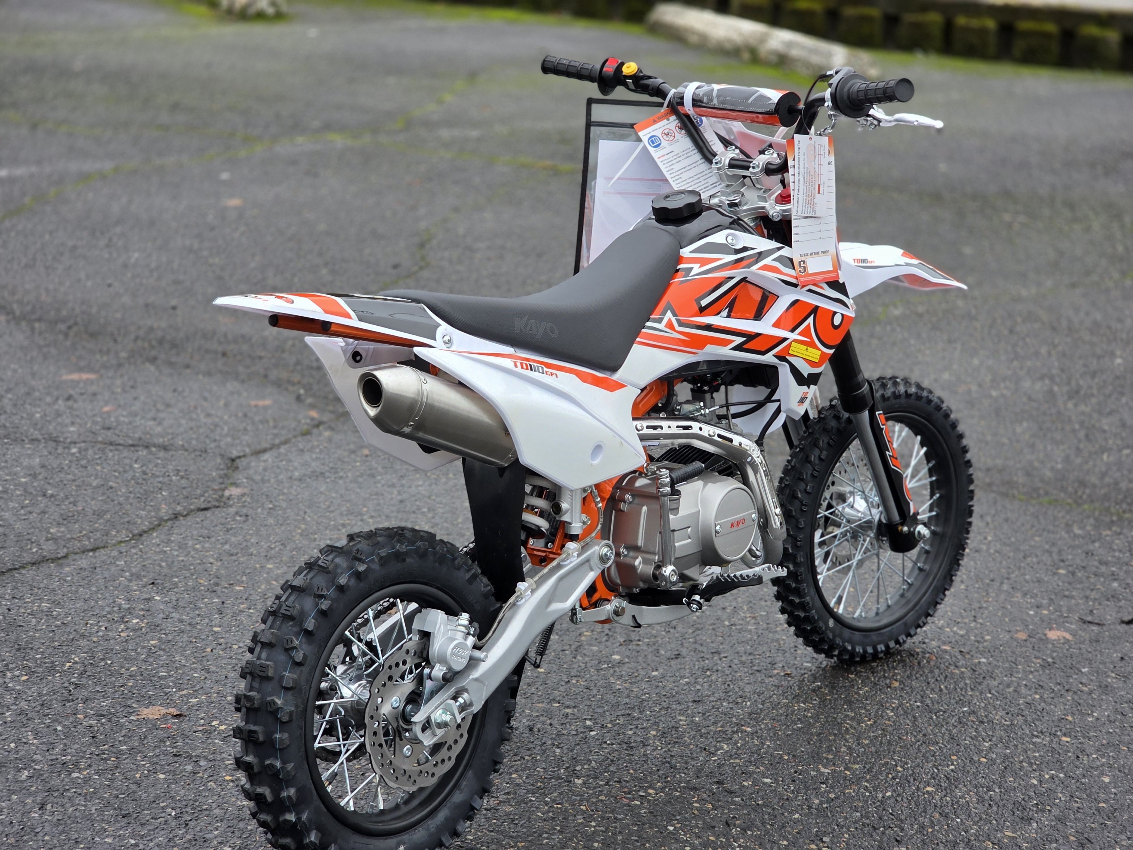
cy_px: 425
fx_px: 2258
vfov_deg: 21.3
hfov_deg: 28.2
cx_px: 566
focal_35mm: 69
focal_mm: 7.9
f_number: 2.4
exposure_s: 1/203
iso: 50
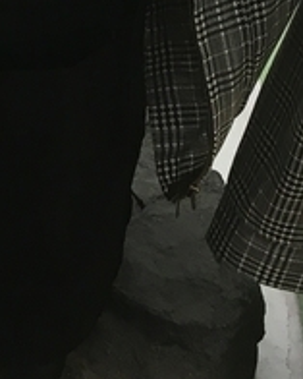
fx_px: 1658
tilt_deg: -28.4
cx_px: -131
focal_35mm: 148
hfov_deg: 10.2
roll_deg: -0.3
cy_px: -300
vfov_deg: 12.0
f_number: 2.2
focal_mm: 4.15
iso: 32
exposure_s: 1/33
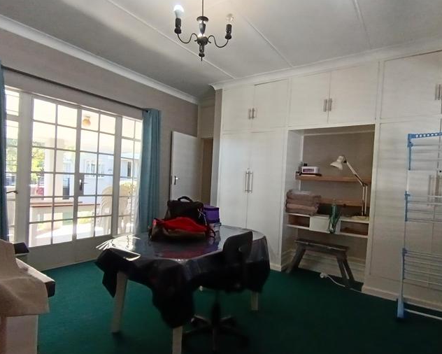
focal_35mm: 21
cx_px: 225
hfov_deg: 77.6
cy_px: 192
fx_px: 275
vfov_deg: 65.4
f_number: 2.2
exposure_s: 1/50
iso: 430
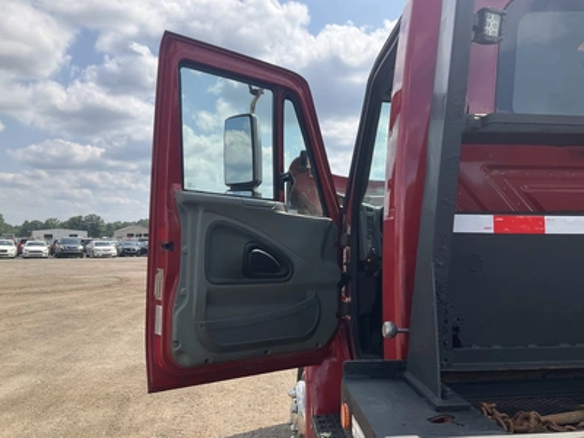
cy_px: 219
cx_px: 292
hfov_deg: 61.7
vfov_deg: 48.2
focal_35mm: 29
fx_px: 489
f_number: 1.8
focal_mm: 3
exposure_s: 1/2058
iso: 25
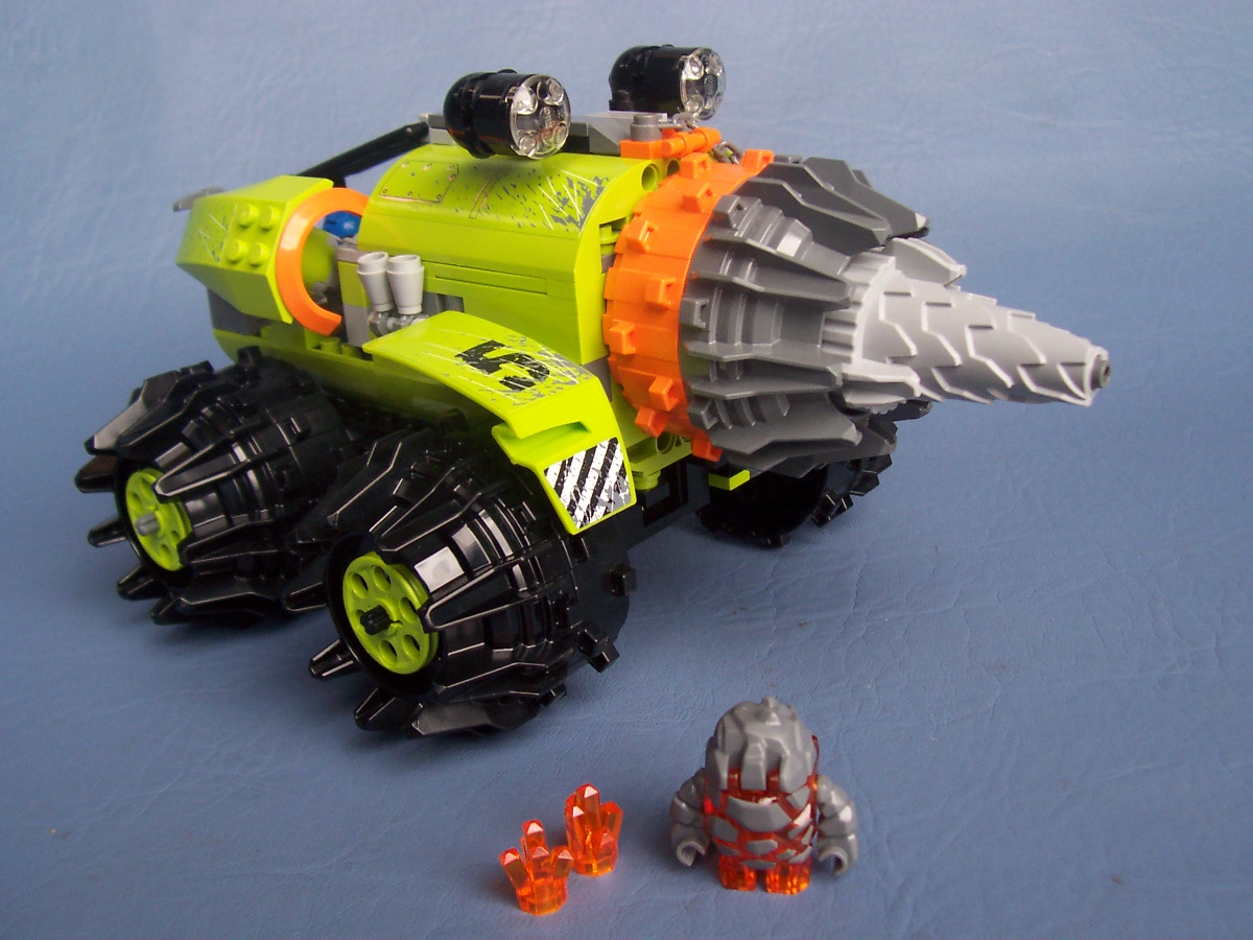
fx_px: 1339
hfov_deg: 50.1
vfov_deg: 38.7
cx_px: 626
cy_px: 470
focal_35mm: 37
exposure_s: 1/180
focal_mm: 5.6
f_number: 2.8
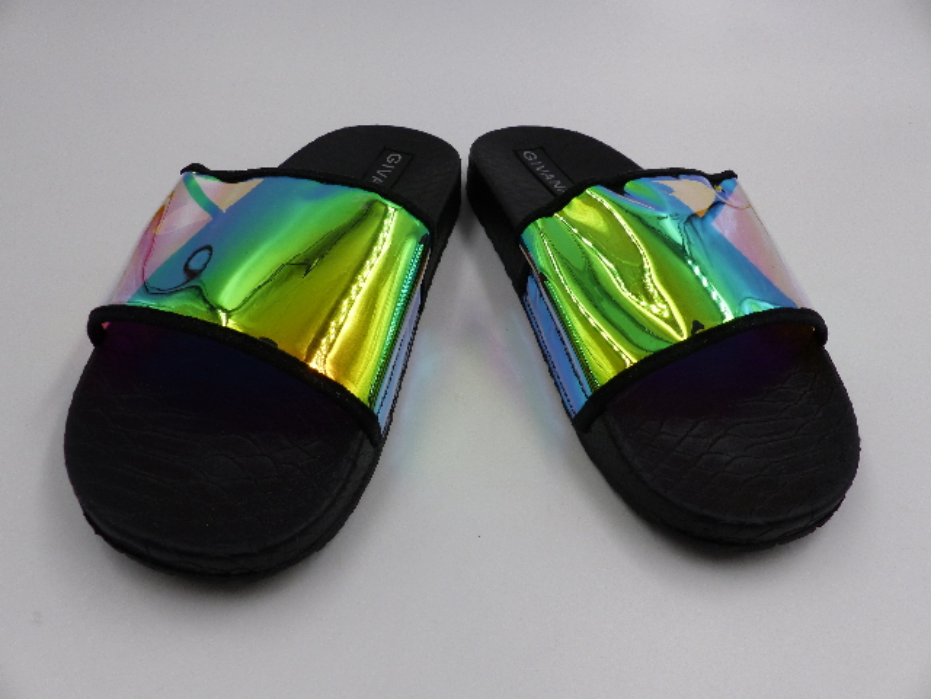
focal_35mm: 25
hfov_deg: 69.4
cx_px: 466
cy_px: 350
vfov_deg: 54.9
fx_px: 672
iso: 100
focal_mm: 4.5
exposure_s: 1/250
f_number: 4
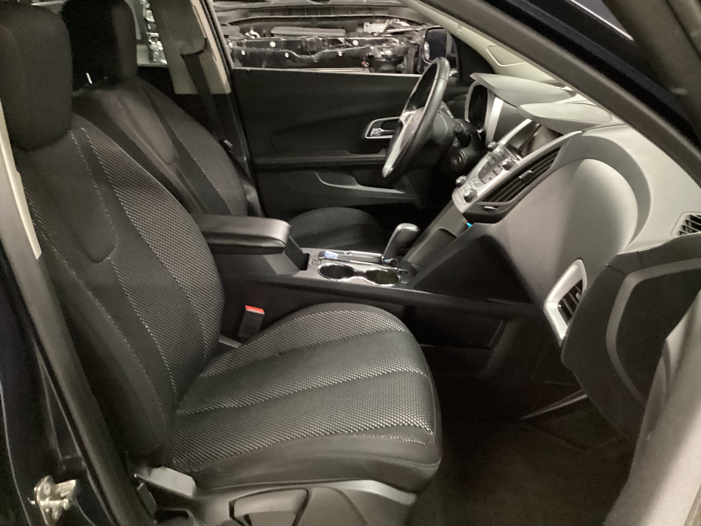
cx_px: 350
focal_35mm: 31
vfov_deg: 45.4
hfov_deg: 58.4
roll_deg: +0.7
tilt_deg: -25.4
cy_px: 263
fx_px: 628
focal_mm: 3.3
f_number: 2.4
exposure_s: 1/20
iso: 800
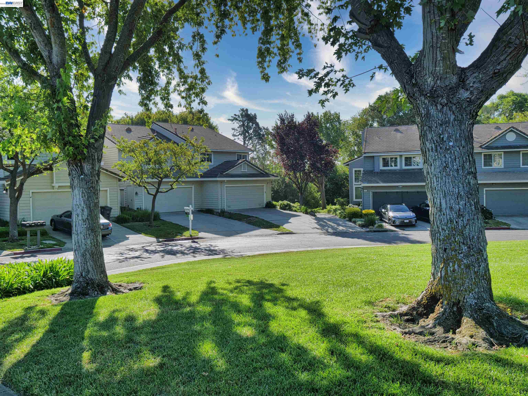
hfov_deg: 63.4
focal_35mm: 28
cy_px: 198
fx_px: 427
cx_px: 264
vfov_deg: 49.7
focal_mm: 14
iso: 160
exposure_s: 1/160
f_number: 8
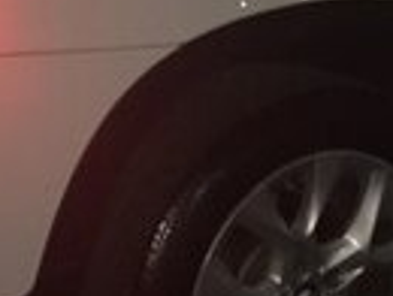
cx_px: 339
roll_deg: -1.0
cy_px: -122
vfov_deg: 9.9
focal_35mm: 147
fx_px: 1672
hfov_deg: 13.3
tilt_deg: -9.8
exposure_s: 1/17
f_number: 2.2
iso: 200
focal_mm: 4.15
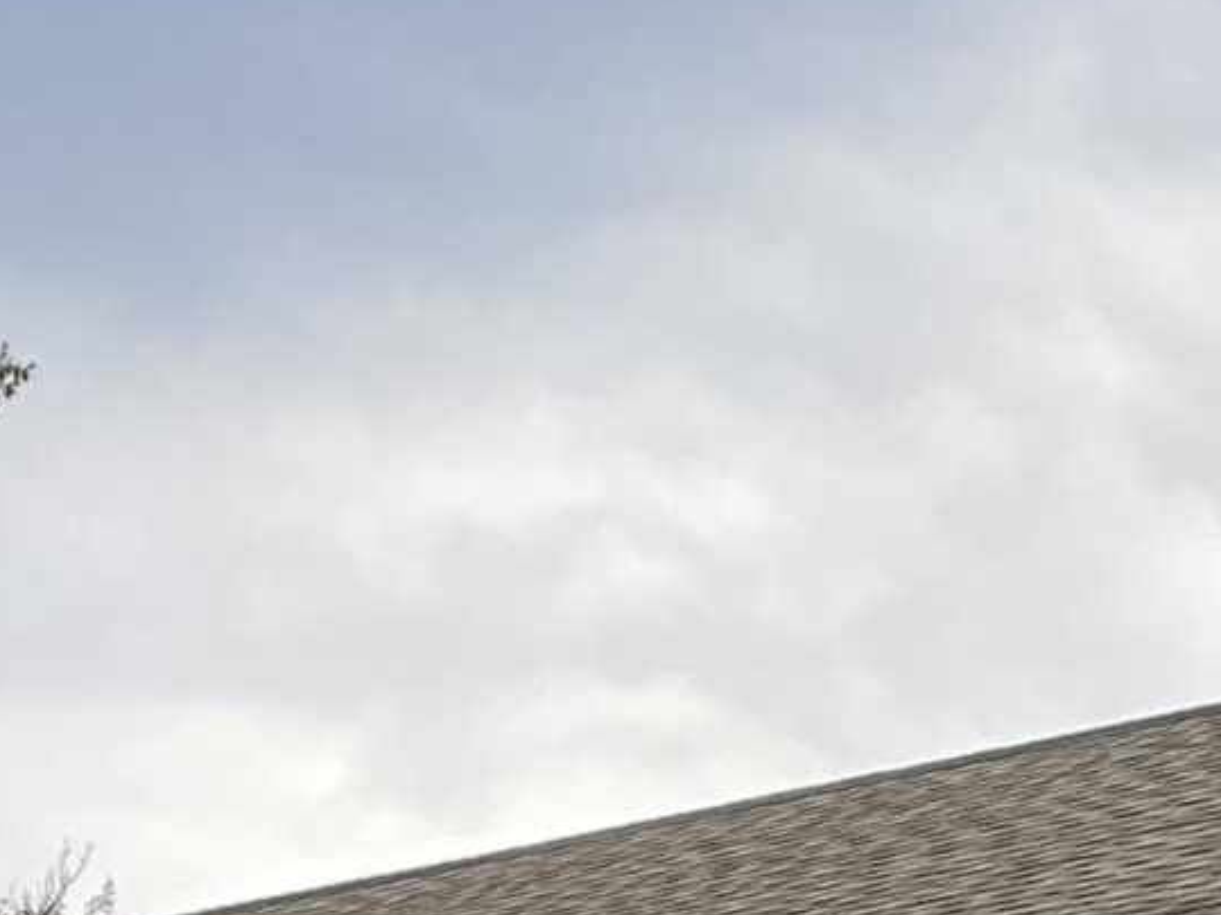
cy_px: 2503
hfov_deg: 12.5
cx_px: 1981
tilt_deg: +1.1
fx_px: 5220
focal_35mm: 148
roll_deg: -1.0
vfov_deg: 8.7
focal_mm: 4.25
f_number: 1.8
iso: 32
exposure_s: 1/190
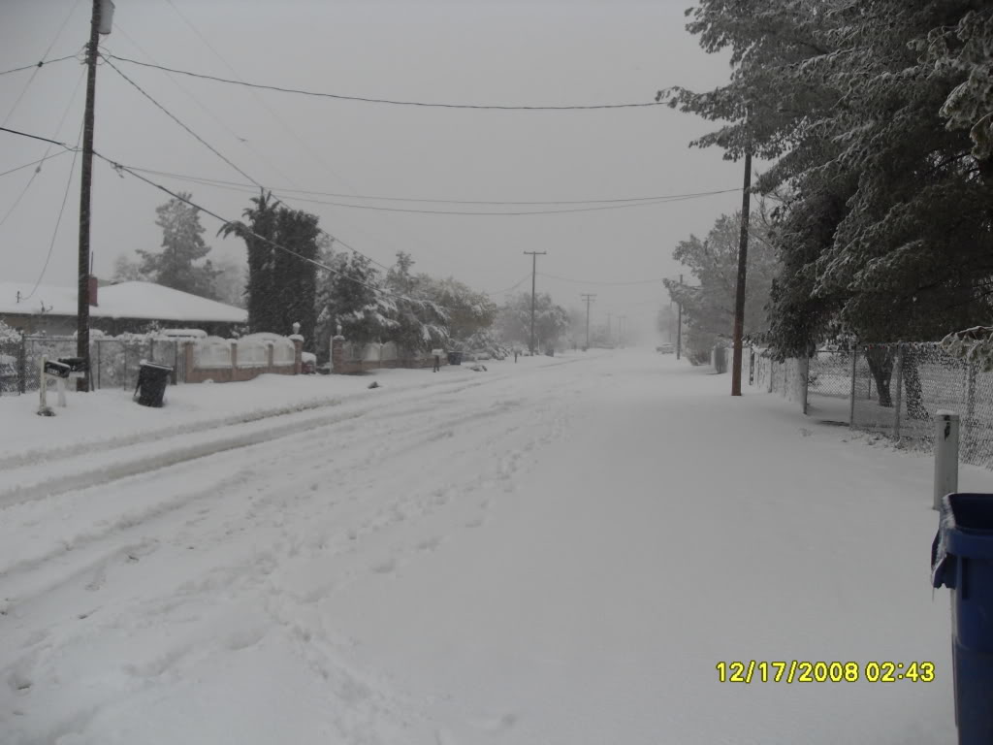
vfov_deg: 41.8
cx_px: 496
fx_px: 975
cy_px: 372
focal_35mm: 34
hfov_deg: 54.0
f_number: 7
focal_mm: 6.3
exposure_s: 1/125
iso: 80
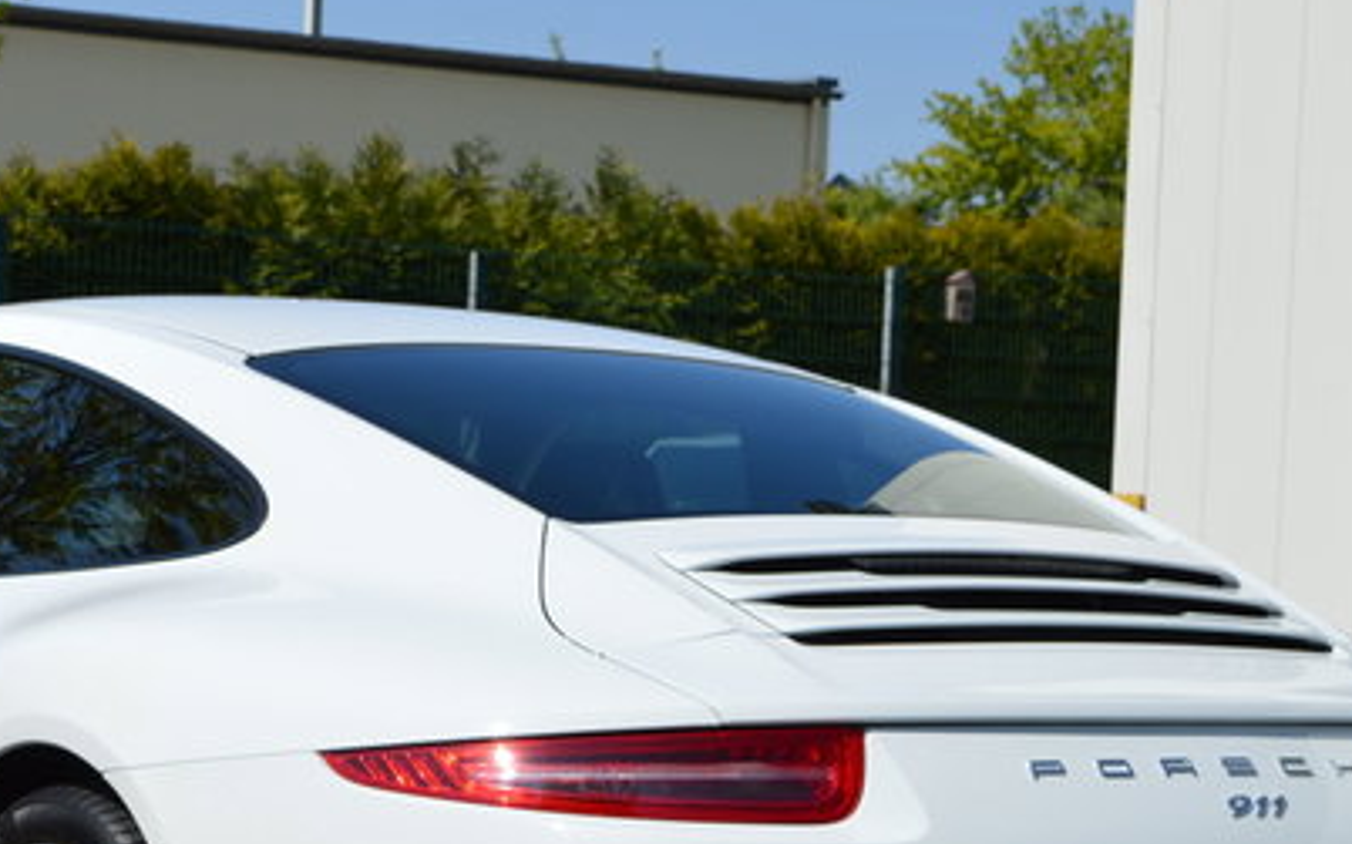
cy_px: 785
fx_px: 4089
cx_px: 434
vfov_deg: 11.7
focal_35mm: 111
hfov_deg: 18.7
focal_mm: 38
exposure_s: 1/400
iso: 100
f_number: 10
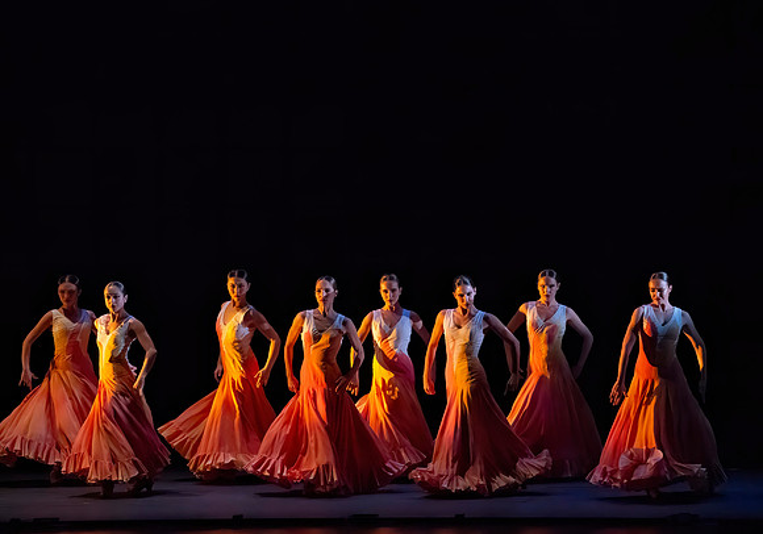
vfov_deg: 6.4
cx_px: 408
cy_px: 268
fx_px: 4783
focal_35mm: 222
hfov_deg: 9.1
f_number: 5.6
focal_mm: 209
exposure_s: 1/400
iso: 16000
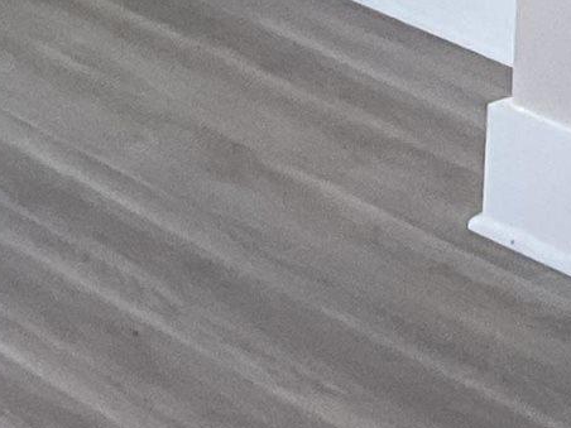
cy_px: -971
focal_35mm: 197
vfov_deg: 6.7
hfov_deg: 9.2
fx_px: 3250
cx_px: -678
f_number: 1.8
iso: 50
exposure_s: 1/120
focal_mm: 3
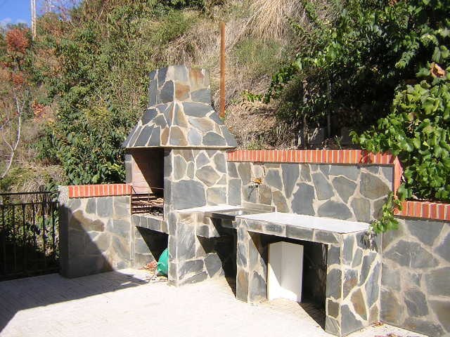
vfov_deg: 39.7
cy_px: 168
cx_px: 225
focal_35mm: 36
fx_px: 468
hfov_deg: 51.4
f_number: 5.2
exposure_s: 1/333
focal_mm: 4.7
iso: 100
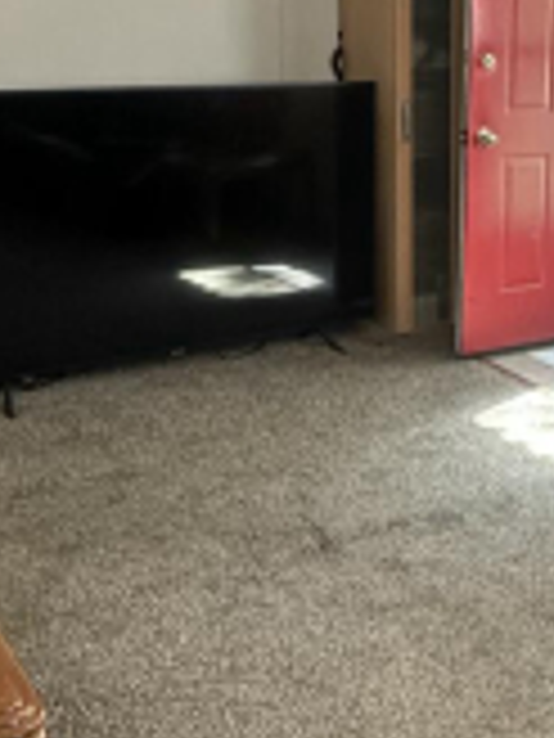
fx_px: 1216
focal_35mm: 57
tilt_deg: -15.9
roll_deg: -2.6
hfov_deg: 24.3
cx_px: 572
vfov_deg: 33.6
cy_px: 286
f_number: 2.2
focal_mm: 2.22
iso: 320
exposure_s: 1/120
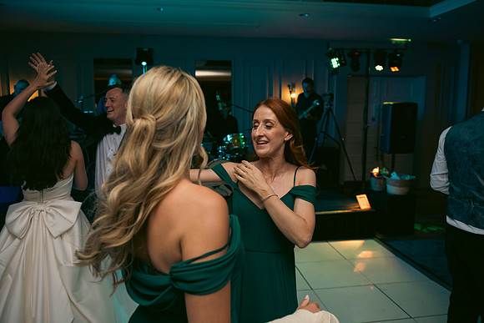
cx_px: 242
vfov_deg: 46.4
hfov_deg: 65.5
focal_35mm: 28
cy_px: 162
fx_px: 377
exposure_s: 1/160
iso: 800
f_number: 3.5
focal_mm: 28
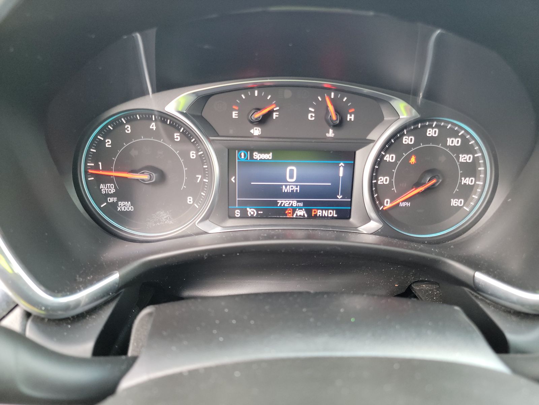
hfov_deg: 71.6
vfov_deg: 56.8
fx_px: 374
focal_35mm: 24
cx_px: 270
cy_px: 202
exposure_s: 1/59
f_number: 1.8
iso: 757
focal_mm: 6.7
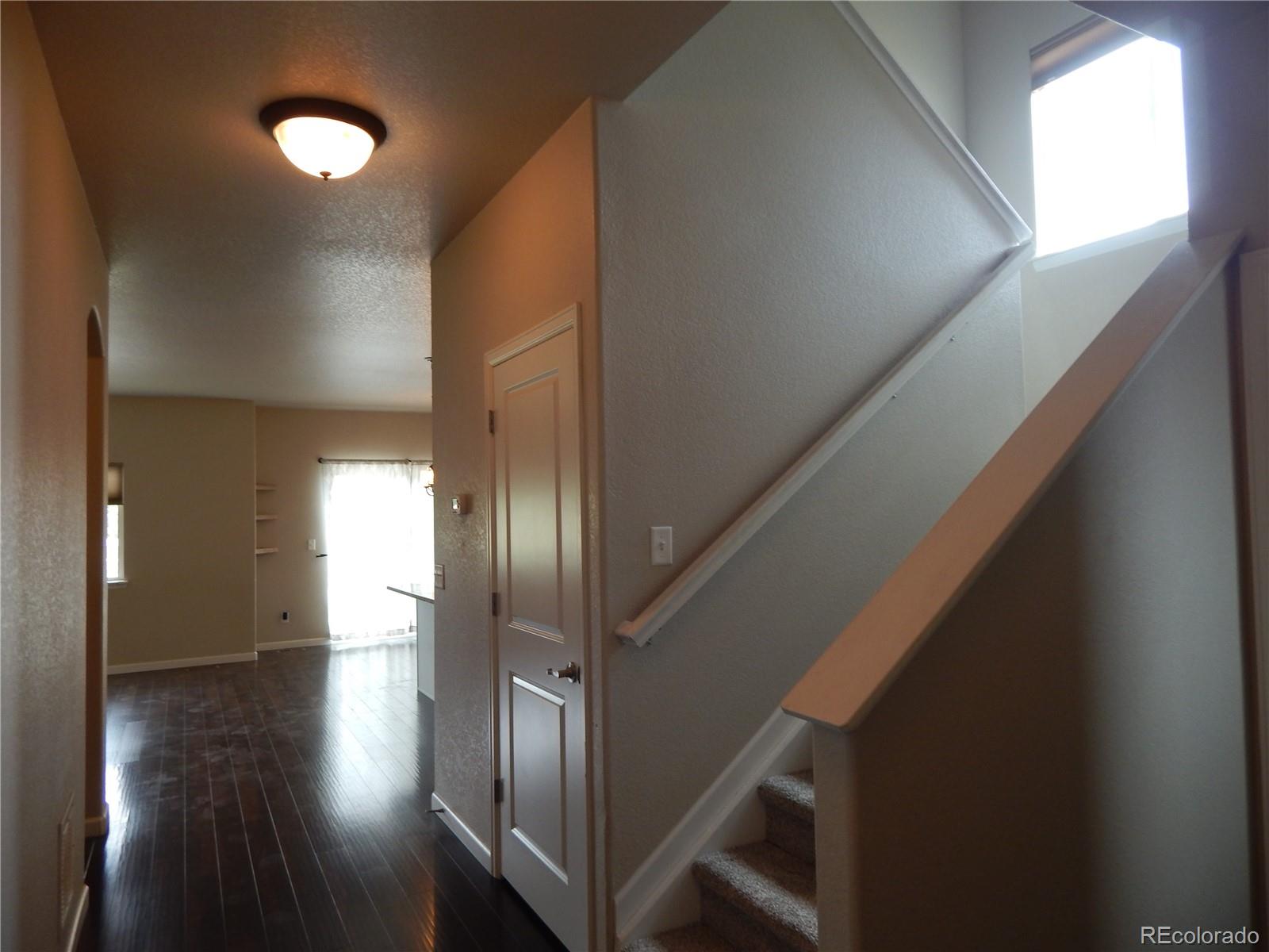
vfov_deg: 61.1
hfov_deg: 76.4
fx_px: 807
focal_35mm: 22
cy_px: 476
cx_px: 634
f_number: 3
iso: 125
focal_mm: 4
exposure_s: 1/40
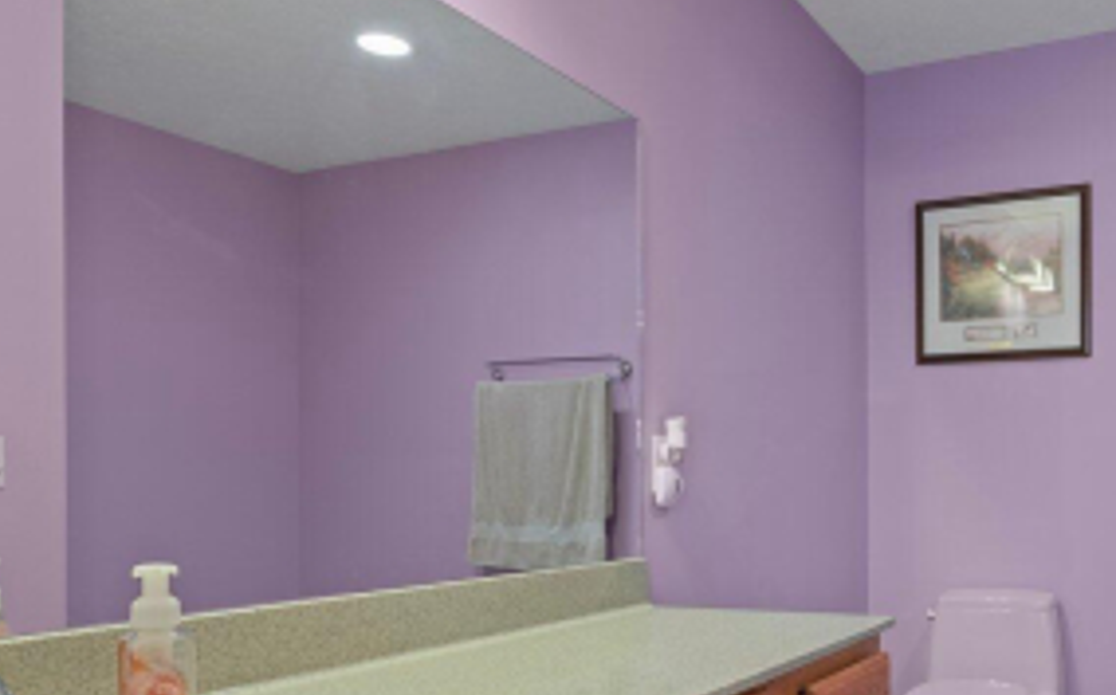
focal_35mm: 35
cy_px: 475
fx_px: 1064
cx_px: 782
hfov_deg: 53.8
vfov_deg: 35.8
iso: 400
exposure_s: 1/1.25
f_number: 8
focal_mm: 13
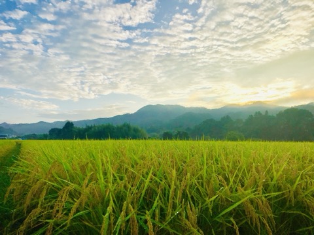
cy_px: 118
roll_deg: +0.5
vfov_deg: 49.7
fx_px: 254
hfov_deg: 63.4
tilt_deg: +5.1
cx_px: 157
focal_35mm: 28
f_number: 1.8
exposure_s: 1/2660
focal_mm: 3.99
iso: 20
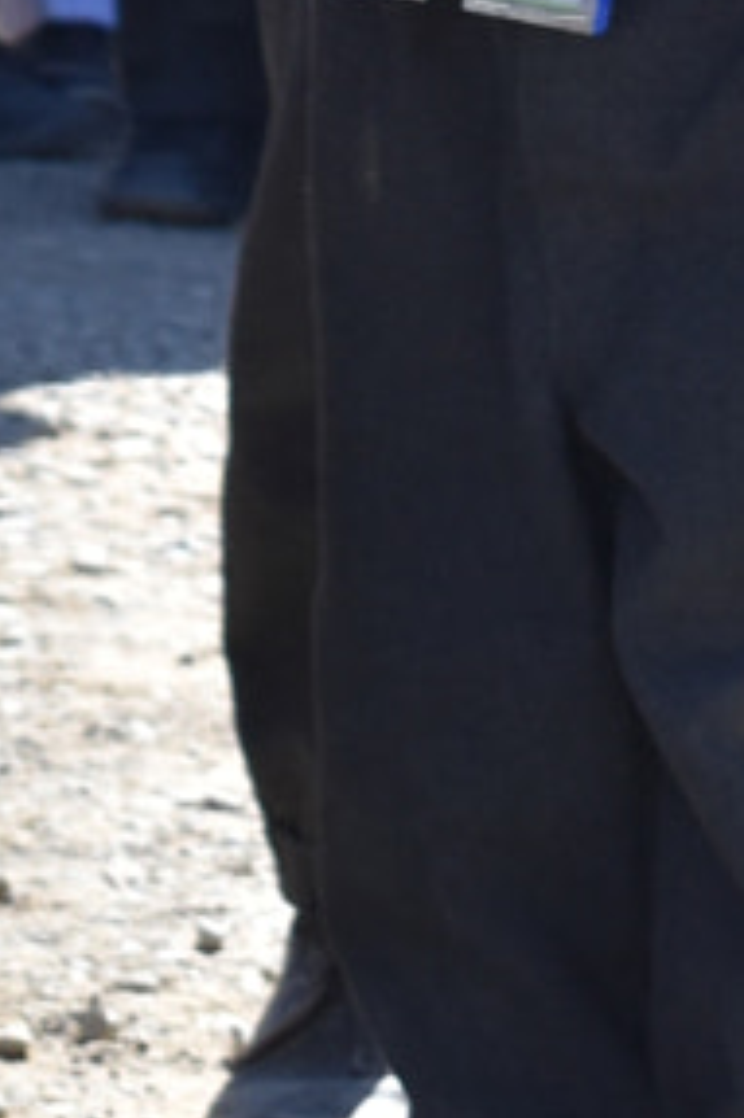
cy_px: -950
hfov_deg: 5.0
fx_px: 8317
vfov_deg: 7.4
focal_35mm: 268
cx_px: -896
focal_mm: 32
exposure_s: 1/1600
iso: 400
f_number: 5.6
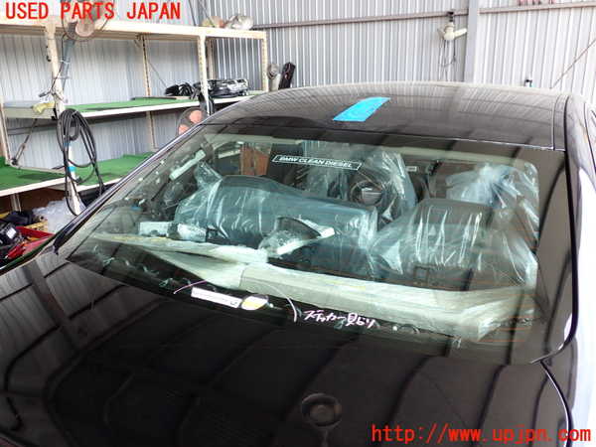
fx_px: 517
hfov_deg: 60.0
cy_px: 224
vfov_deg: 46.8
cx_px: 298
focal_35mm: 30
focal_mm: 5.4
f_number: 2.3
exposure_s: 1/100
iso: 100
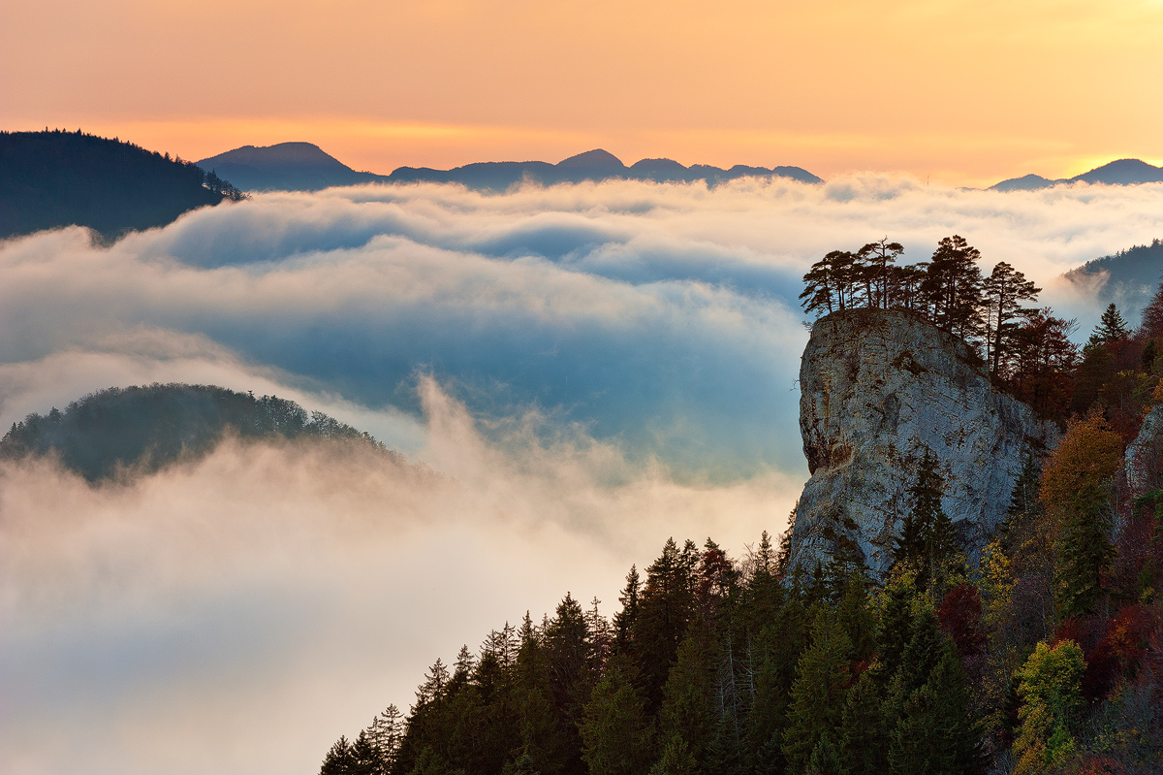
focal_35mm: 175
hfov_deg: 11.8
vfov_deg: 7.8
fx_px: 5651
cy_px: 388
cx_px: 582
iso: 200
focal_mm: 175
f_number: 9
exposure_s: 1/50
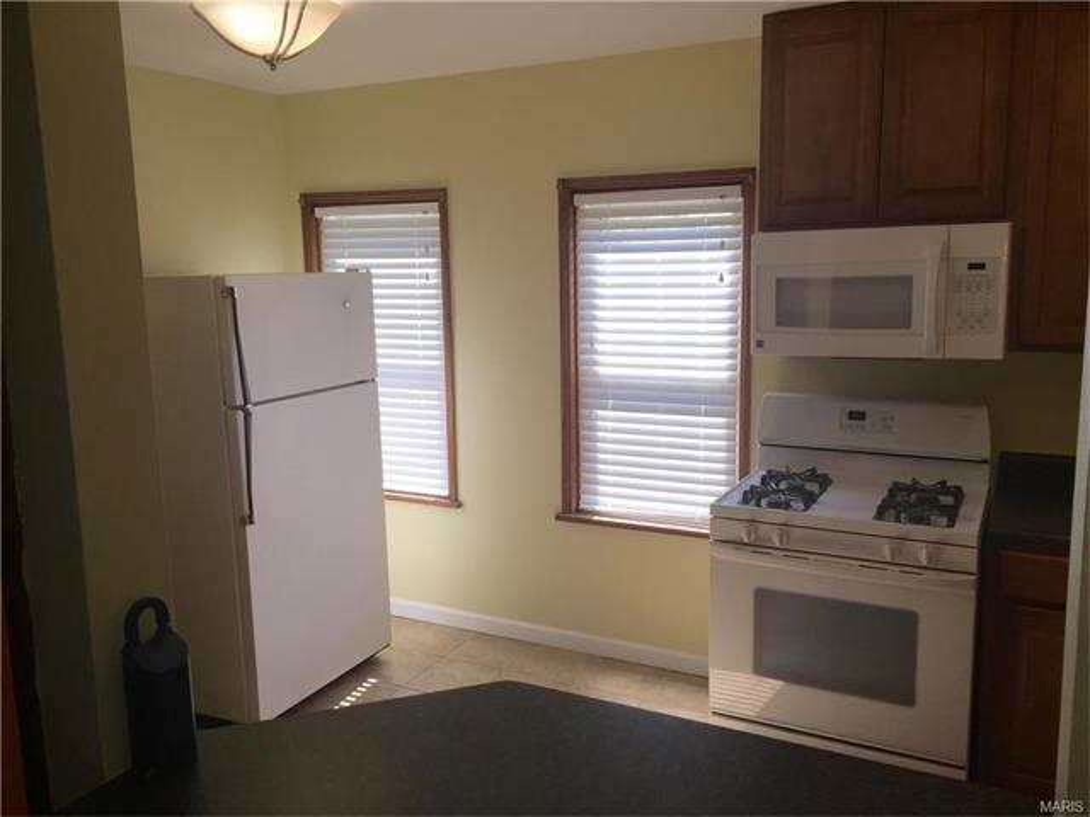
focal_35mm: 29
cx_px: 545
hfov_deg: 61.7
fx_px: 913
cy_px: 408
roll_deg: +0.7
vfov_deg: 48.2
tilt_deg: -8.4
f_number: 2.2
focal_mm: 4.15
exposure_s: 1/193
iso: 32
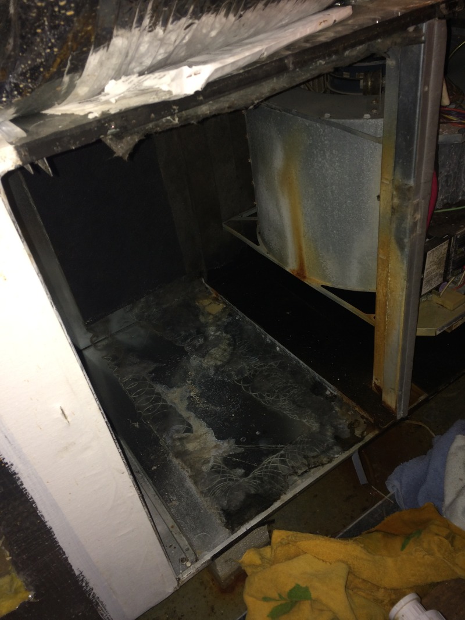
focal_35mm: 29
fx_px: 519
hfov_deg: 48.2
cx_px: 232
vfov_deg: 61.6
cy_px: 310
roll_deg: +11.9
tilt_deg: -39.1
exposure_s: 1/16
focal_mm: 4.15
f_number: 2.2
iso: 32
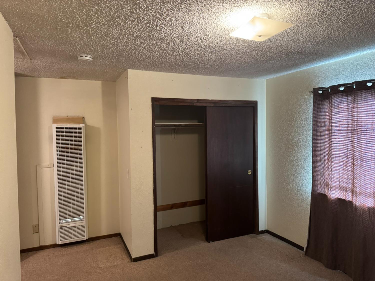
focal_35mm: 24
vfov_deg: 56.8
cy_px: 140
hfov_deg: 71.6
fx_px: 260
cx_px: 188
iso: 500
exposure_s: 1/60
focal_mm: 6.76
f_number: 1.78
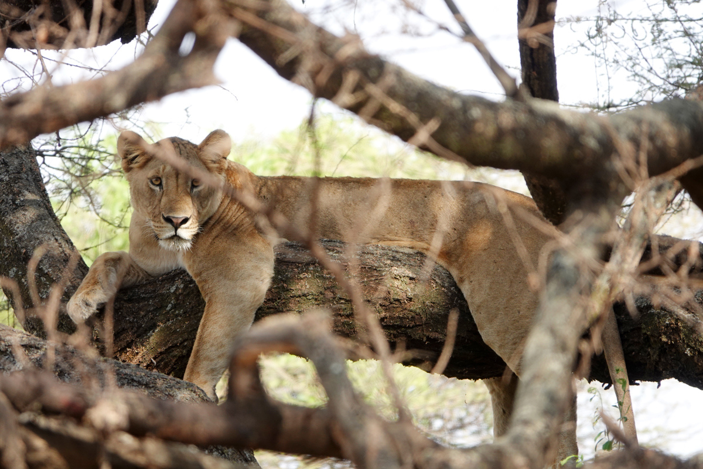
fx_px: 11716
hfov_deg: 3.4
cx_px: 352
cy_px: 234
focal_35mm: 600
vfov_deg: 2.3
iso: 160
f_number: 4
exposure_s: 1/250
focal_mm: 220
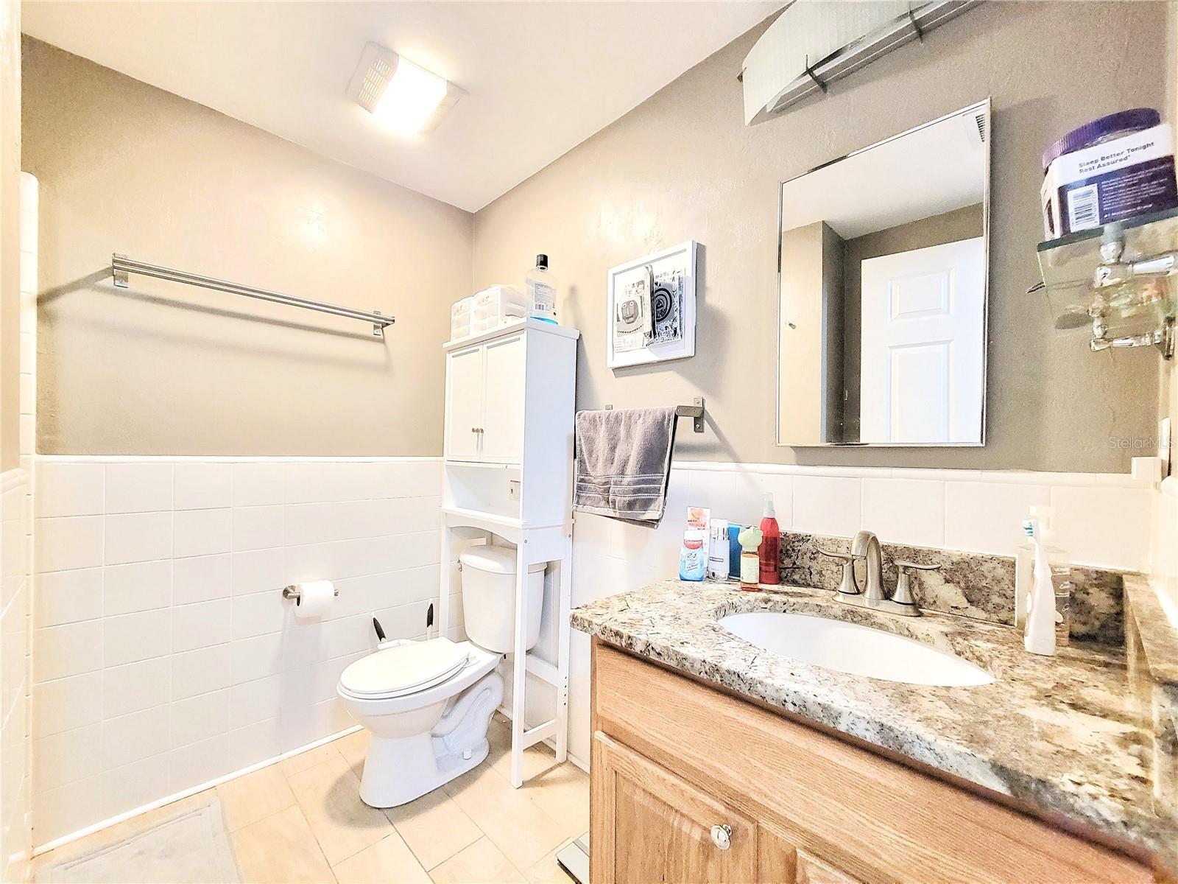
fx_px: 442
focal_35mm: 13
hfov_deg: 106.2
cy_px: 442
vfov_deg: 89.9
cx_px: 589
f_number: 2.2
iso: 1000
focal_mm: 2.2
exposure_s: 1/24
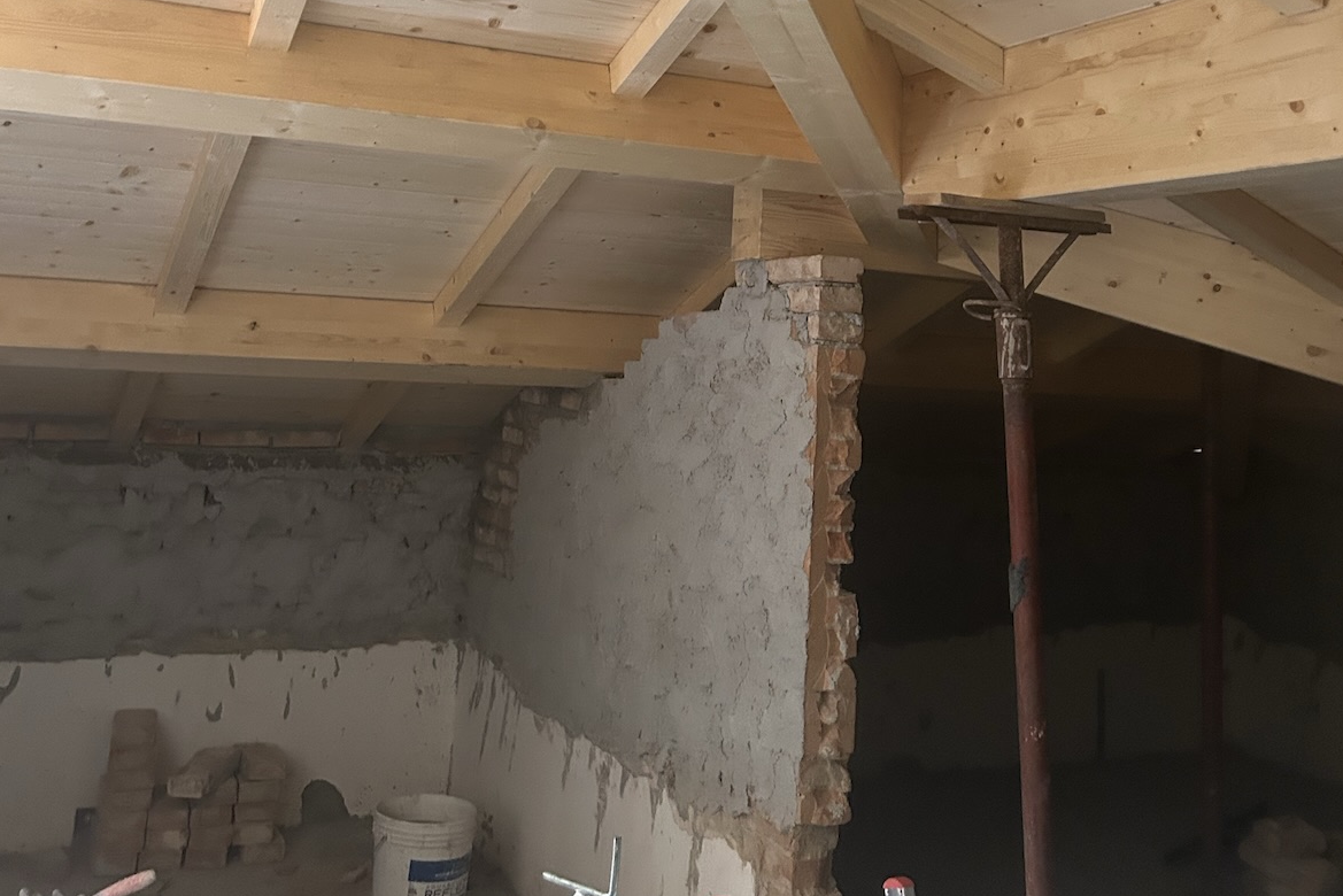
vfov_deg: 33.9
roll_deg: -3.2
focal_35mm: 37
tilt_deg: +10.4
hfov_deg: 51.9
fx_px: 1381
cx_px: 688
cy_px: 80
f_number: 1.5
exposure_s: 1/50
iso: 400
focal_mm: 5.7
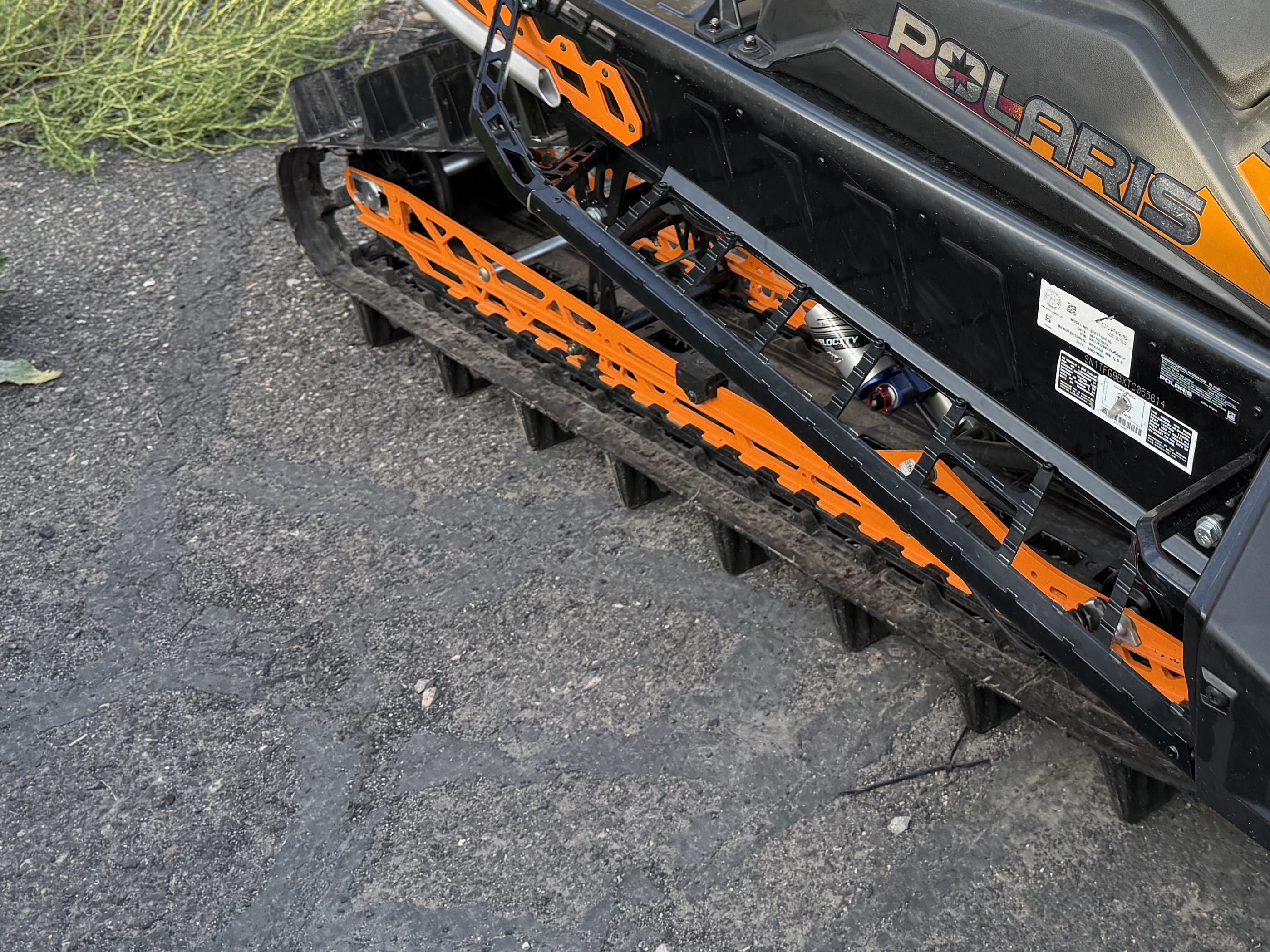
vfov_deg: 28.6
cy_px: 103
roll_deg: -3.4
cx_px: 1020
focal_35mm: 49
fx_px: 1798
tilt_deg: -22.1
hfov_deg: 37.5
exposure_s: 1/282
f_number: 1.78
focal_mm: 6.76
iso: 100
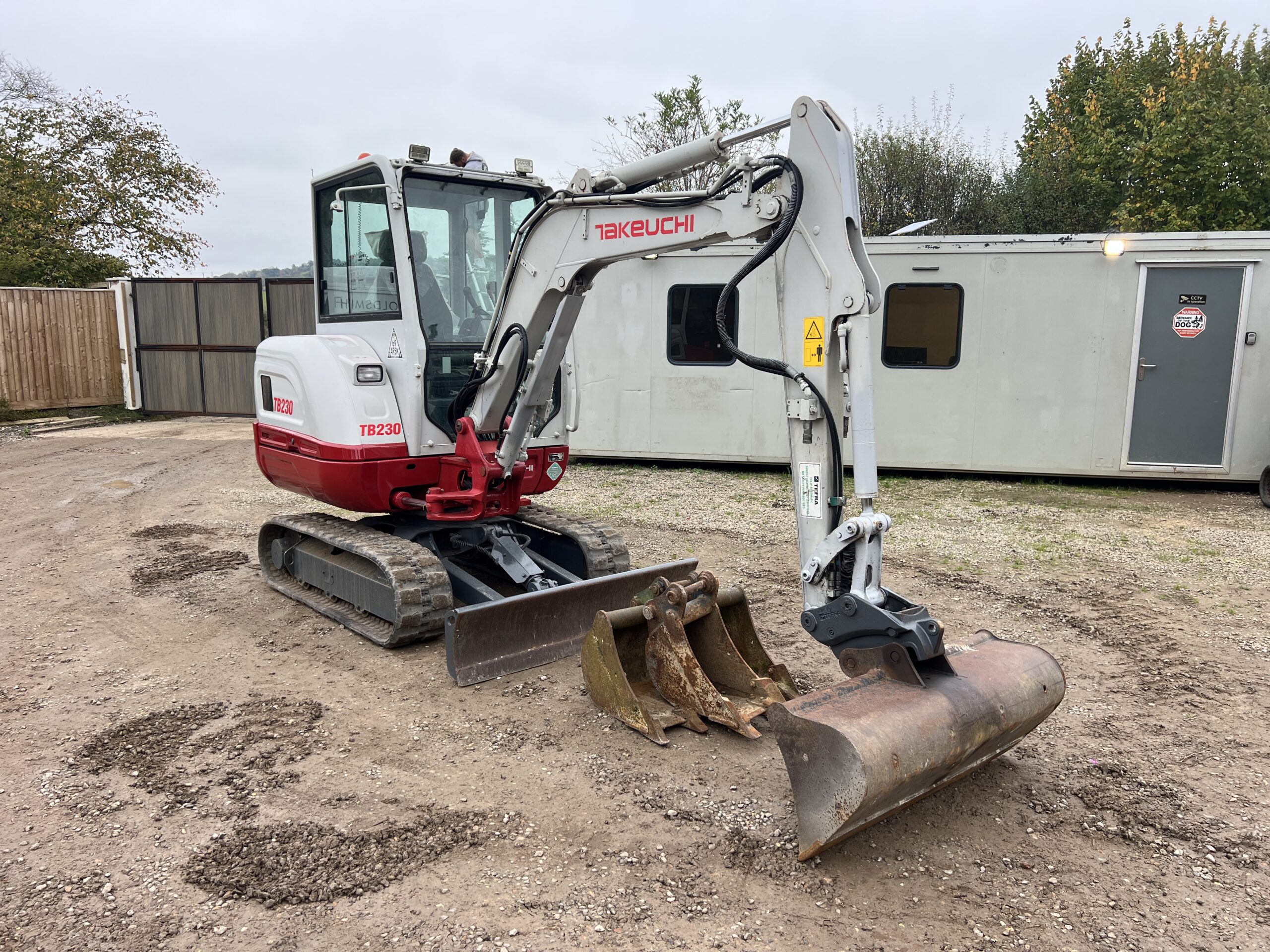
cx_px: 635
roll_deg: +0.5
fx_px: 954
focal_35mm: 26
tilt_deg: -8.8
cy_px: 476
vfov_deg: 53.1
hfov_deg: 67.3
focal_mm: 5.7
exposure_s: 1/263
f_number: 1.5
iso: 40
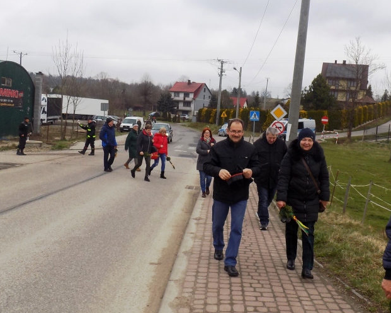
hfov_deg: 48.7
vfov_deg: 40.1
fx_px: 428
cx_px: 237
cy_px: 144
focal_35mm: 37
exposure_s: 1/500
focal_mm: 4
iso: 80
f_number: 3.1
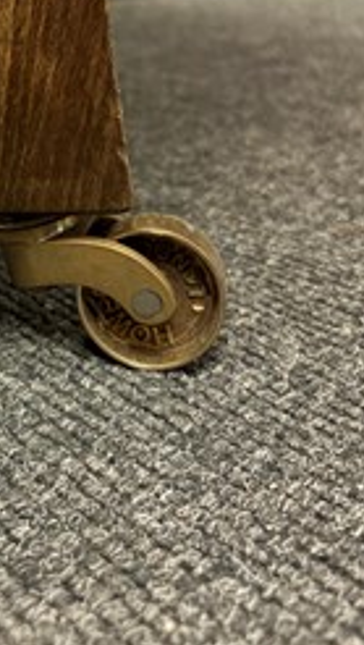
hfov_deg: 25.0
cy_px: 152
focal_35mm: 46
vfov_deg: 43.0
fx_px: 787
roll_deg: +0.4
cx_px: 10
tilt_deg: -17.2
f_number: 1.6
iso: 1250
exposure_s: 1/25
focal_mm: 5.96
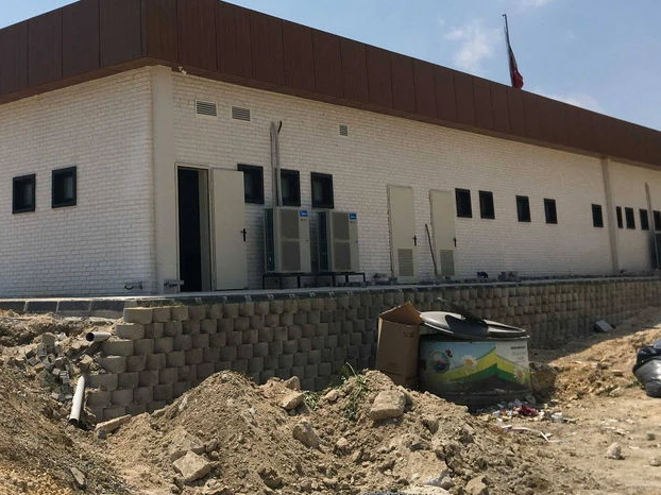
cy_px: 130
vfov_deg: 30.4
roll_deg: +1.7
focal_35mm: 47
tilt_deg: +11.8
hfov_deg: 40.1
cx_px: 242
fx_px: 897
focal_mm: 4.15
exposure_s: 1/2564
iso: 25
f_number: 2.2
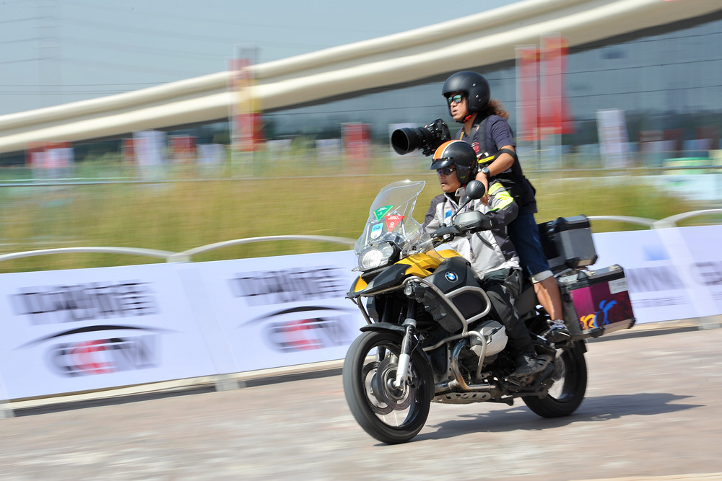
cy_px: 240
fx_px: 2407
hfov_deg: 17.1
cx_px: 361
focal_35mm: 120
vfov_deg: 11.4
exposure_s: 1/60
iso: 200
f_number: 14
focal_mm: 120
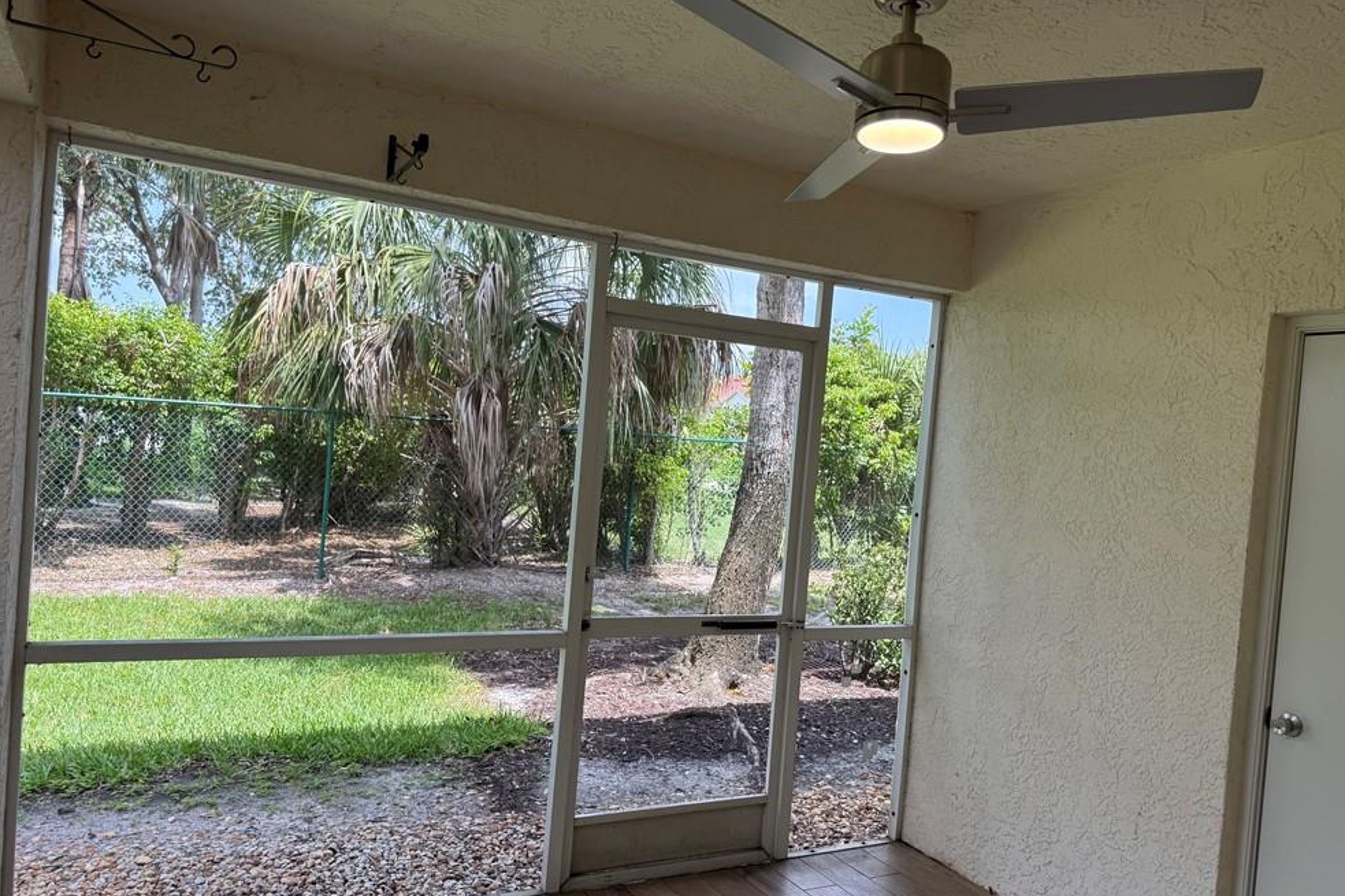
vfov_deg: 49.5
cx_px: 672
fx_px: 971
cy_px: 465
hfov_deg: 69.4
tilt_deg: -1.1
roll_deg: -4.9
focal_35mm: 26
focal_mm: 6.76
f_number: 1.78
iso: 100
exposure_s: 1/765
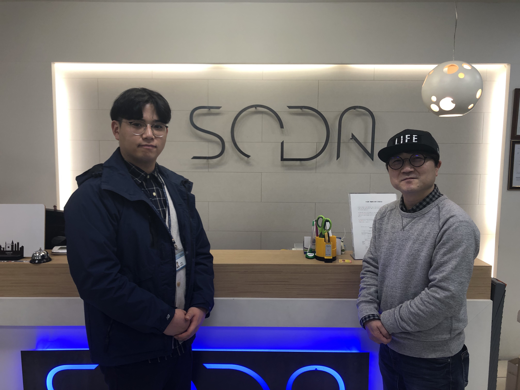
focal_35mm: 28
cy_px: 195
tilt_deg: -5.7
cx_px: 260
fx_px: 421
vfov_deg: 49.7
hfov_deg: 63.4
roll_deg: -0.1
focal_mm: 3.99
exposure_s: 1/40
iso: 20
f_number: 1.8
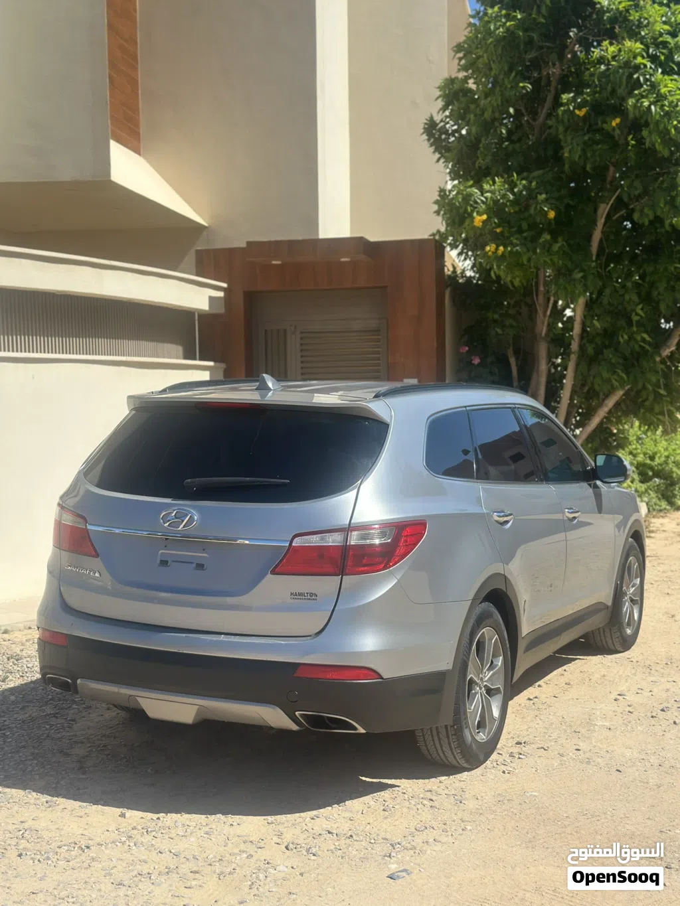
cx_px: 340
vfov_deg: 39.7
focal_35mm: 48
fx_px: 1257
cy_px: 453
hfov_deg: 30.3
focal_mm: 6.86
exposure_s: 1/5882
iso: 100
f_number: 1.78
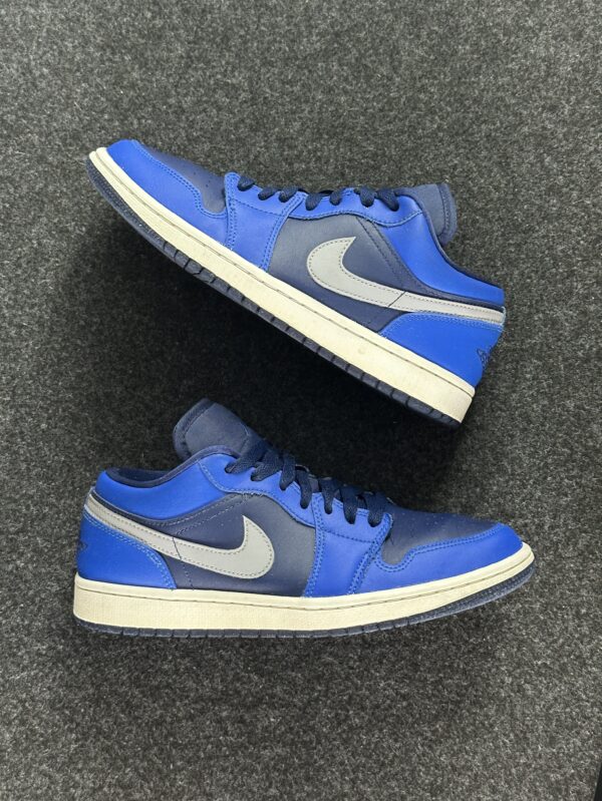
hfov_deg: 30.3
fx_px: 1112
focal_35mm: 48
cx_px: 301
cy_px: 400
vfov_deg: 39.6
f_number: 1.78
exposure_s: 1/37
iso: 400
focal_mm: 6.86
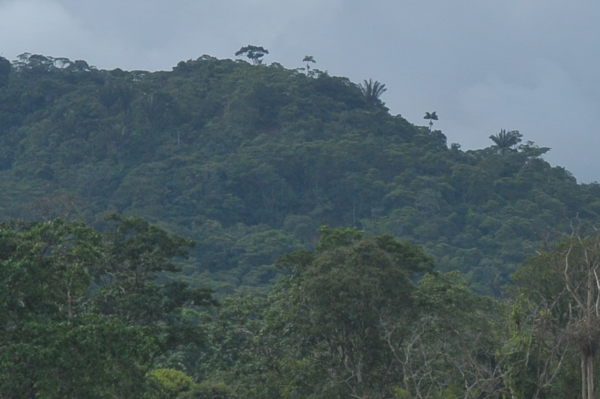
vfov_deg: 4.8
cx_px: 817
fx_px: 4712
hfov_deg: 7.2
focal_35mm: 283
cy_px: 538
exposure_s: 1/8000
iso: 640
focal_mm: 70
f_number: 4
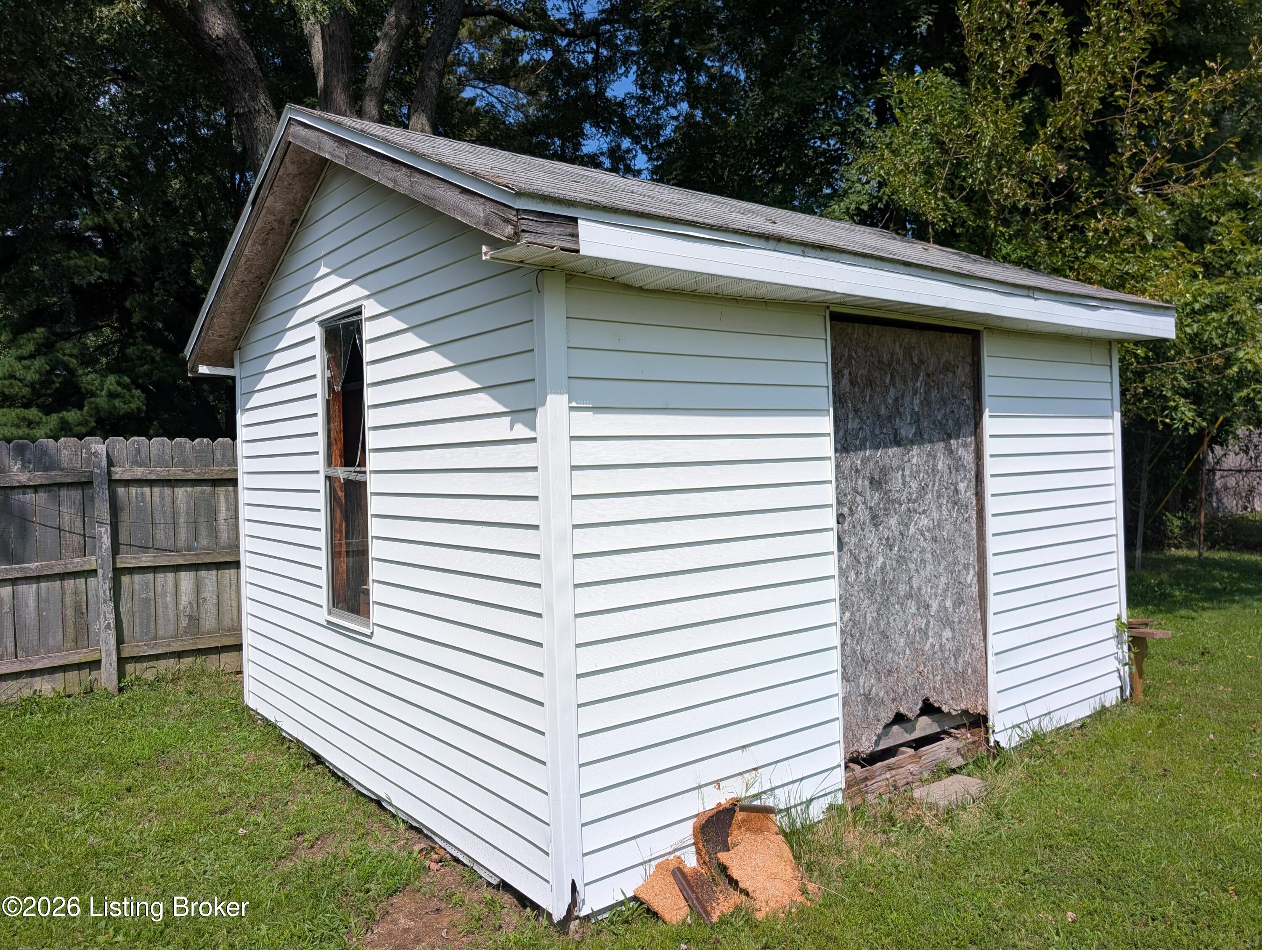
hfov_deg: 71.5
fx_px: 876
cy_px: 475
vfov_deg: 56.9
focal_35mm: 24
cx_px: 631
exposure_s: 1/2208
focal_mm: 6.9
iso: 35
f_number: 1.68
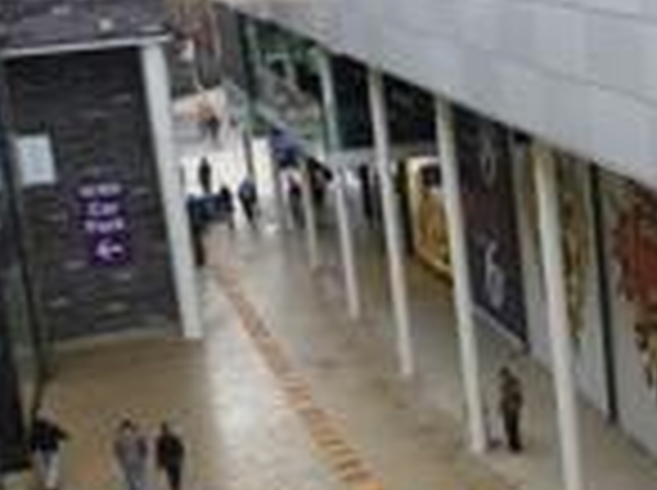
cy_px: 373
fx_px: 1686
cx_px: 814
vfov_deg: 16.5
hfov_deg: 20.4
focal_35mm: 89
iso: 80
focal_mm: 5.2
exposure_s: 1/80
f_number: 3.3
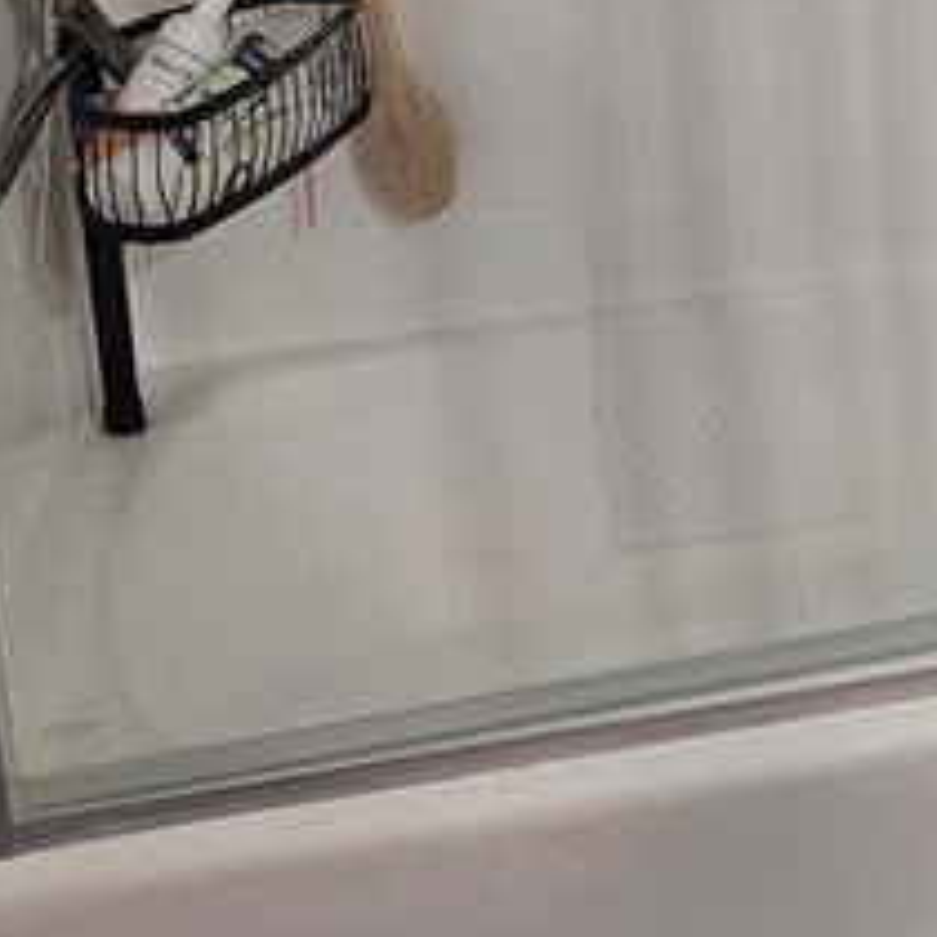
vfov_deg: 16.6
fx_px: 3032
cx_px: 1477
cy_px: -272
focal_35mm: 99
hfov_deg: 15.9
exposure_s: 1/120
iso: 500
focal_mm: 6.3
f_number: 1.7
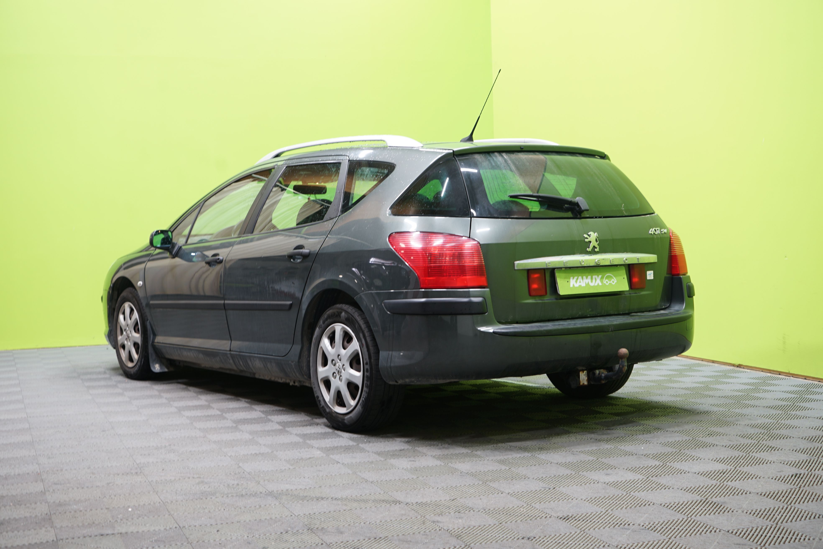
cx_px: 412
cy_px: 274
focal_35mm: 50
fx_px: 1143
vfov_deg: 27.0
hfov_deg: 39.6
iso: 100
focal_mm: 50
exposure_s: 1/4
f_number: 5.6
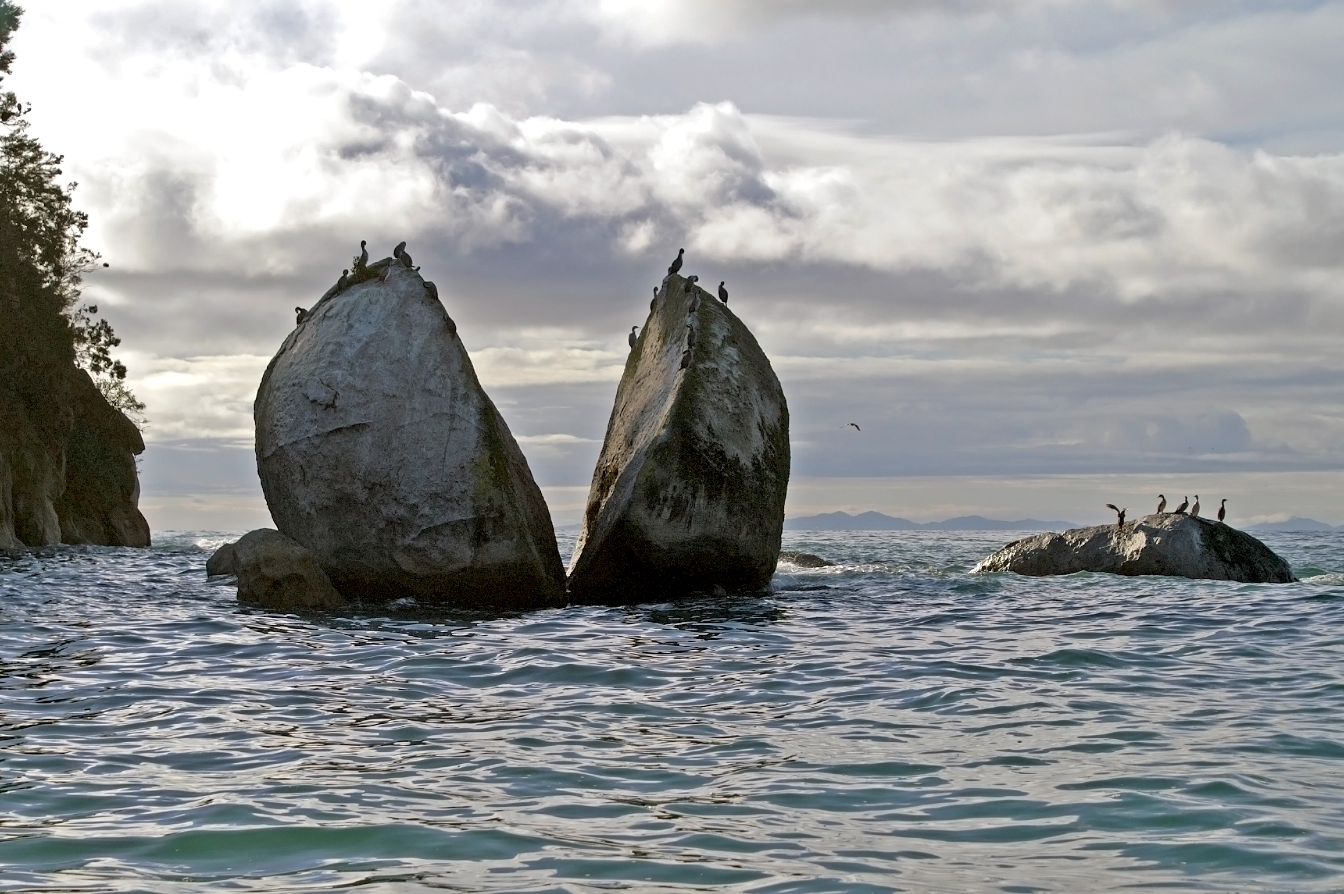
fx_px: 3357
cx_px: 672
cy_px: 447
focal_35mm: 90
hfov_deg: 22.6
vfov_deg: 15.2
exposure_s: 1/800
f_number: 9
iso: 100
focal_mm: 60
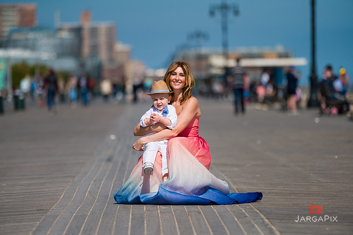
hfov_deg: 10.3
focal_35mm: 200
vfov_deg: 6.9
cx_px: 176
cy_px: 118
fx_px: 1960
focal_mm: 200
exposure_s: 1/8000
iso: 200
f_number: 3.2
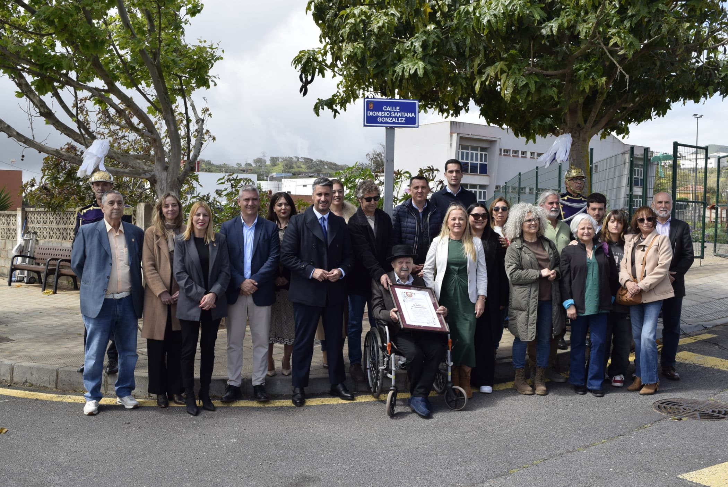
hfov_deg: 55.1
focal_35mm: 34
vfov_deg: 38.4
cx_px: 364
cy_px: 244
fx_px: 698
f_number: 9
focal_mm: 23
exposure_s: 1/320
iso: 200
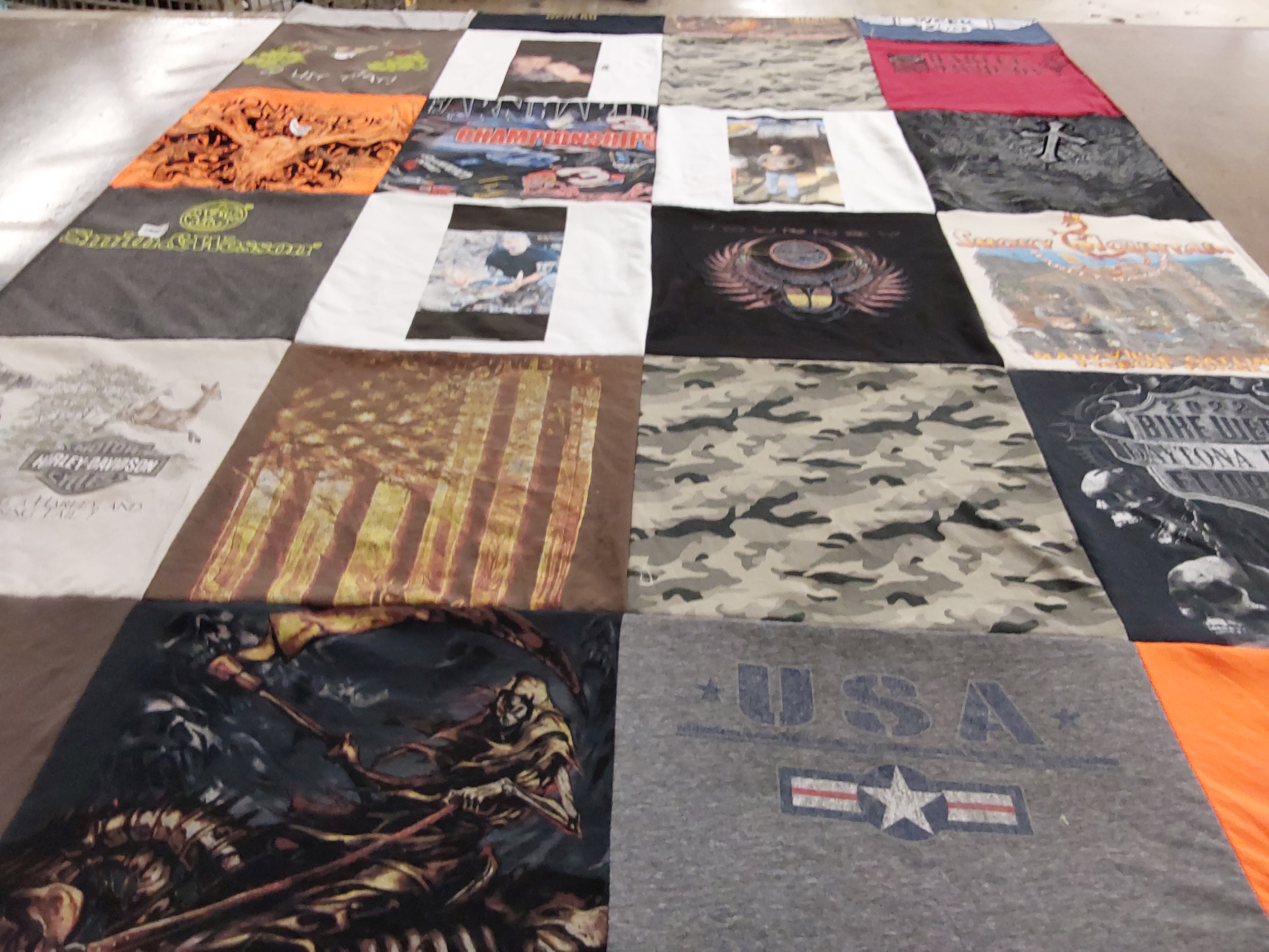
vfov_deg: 49.7
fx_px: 1026
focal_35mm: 28
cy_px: 476
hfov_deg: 63.4
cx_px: 634
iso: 160
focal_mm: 2.91
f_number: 1.9
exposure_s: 1/60
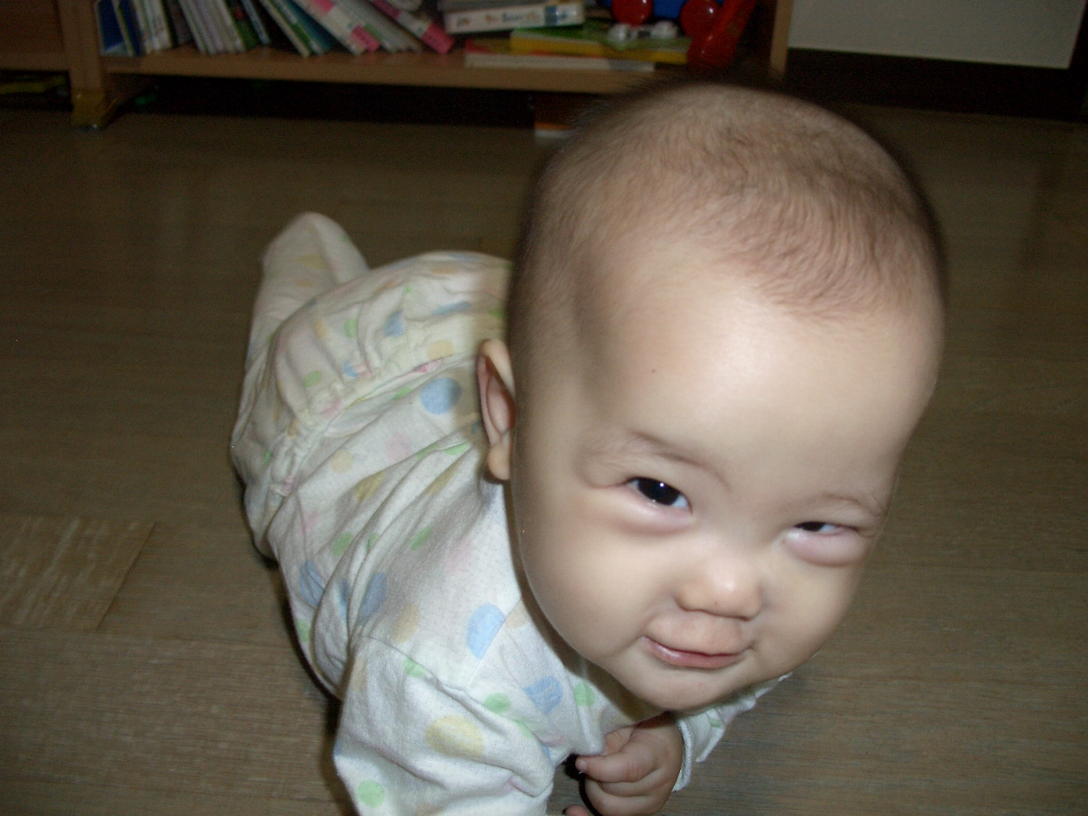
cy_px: 408
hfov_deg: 55.4
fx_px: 1037
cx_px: 544
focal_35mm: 33
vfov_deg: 42.9
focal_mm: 7.1
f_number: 2.8
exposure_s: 1/60
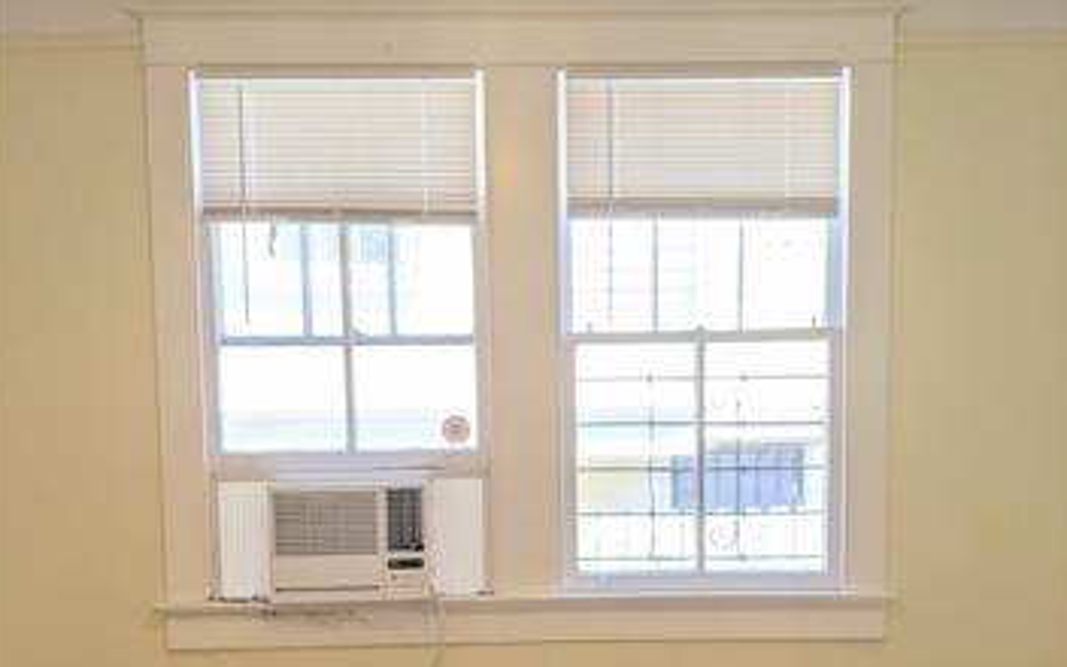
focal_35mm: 39
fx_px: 1134
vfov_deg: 32.1
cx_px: 530
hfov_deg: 50.4
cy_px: 503
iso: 53
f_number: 1.8
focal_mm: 4.44
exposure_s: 1/150
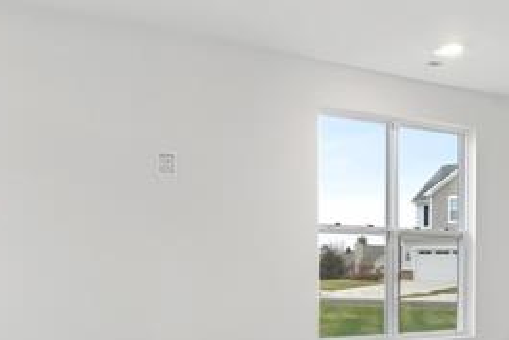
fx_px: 764
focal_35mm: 54
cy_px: 272
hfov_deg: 36.6
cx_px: 192
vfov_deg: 24.7
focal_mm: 14
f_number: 9
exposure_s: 1/1.25
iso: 100
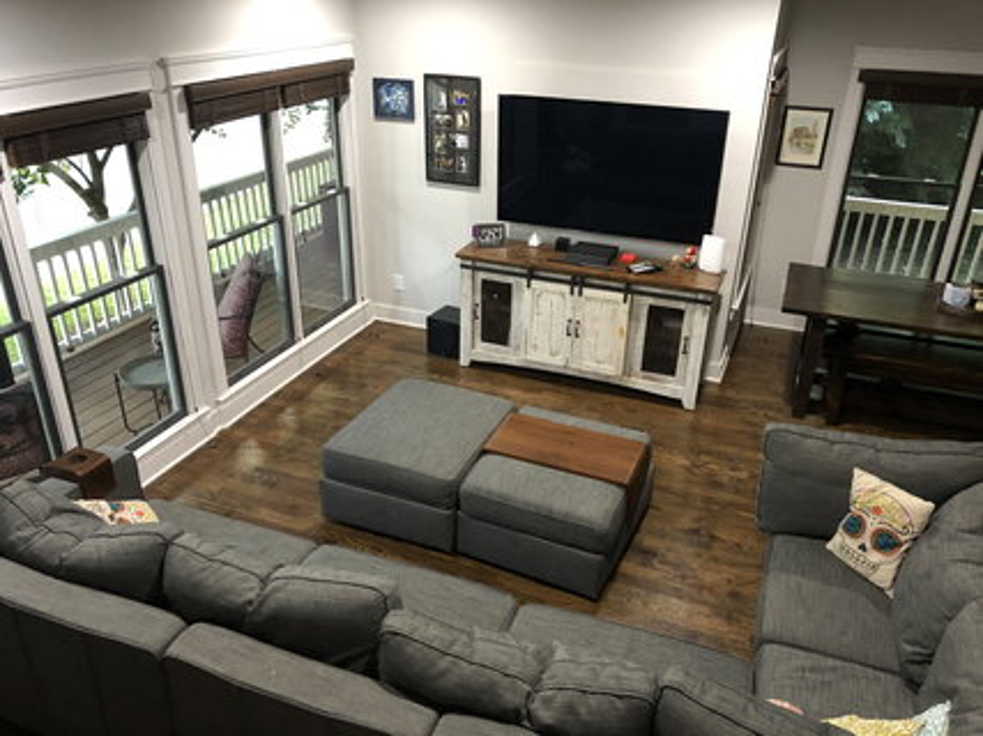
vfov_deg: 49.7
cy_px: 368
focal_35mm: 28
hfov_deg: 63.5
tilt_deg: -26.7
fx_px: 795
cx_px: 492
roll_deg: -1.2
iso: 100
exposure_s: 1/9
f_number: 1.8
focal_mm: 4
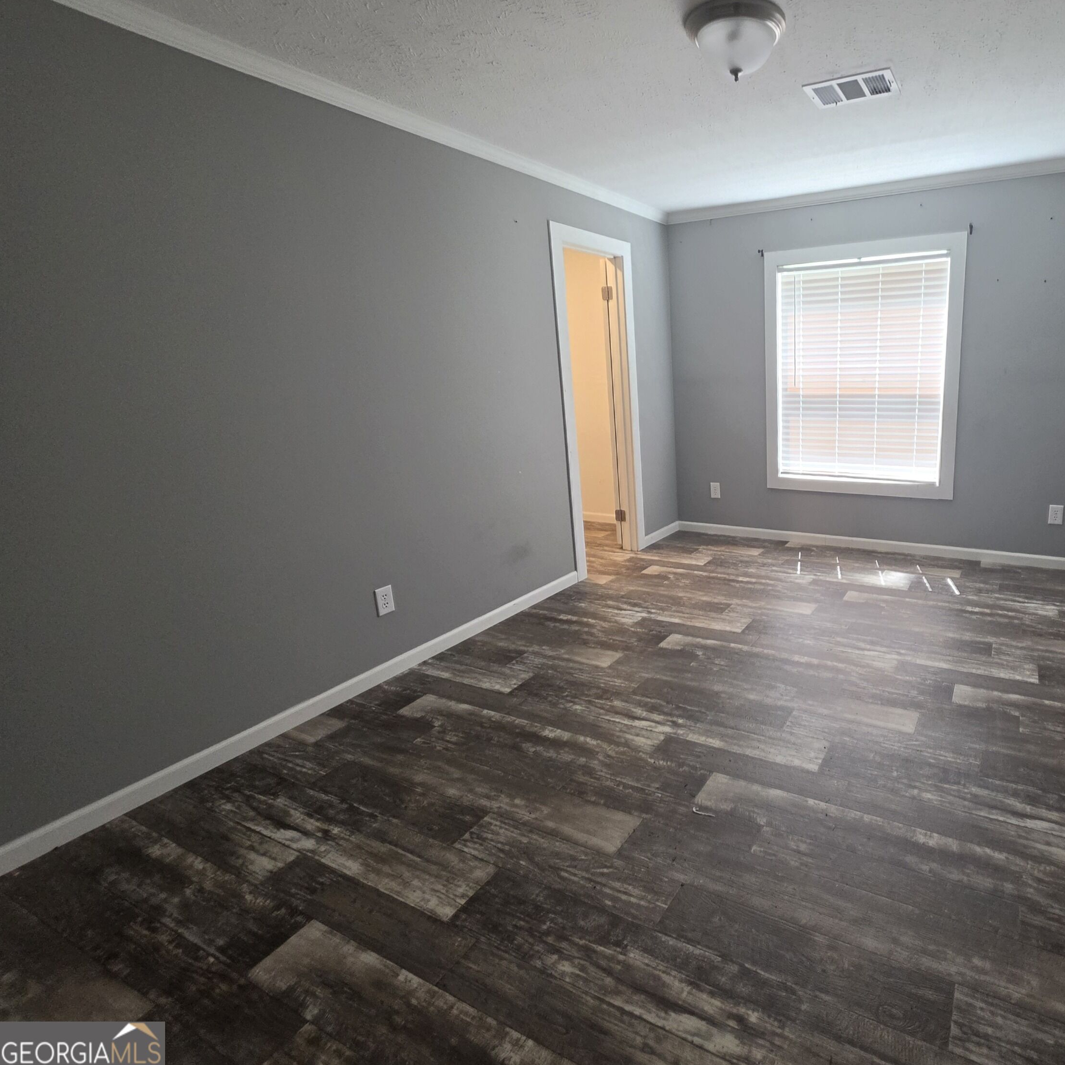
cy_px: 521
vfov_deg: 87.4
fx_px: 557
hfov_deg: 83.3
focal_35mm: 16
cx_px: 740
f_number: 1.9
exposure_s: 1/51
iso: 200
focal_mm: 2.2
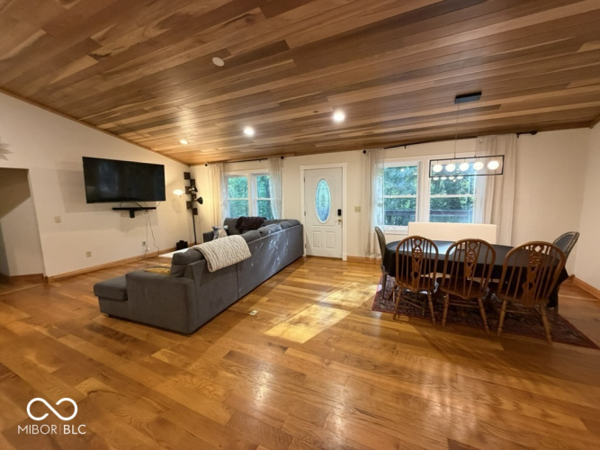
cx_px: 300
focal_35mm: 14
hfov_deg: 102.1
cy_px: 225
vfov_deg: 85.7
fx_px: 243
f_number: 2.2
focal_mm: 2.22
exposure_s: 1/60
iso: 400
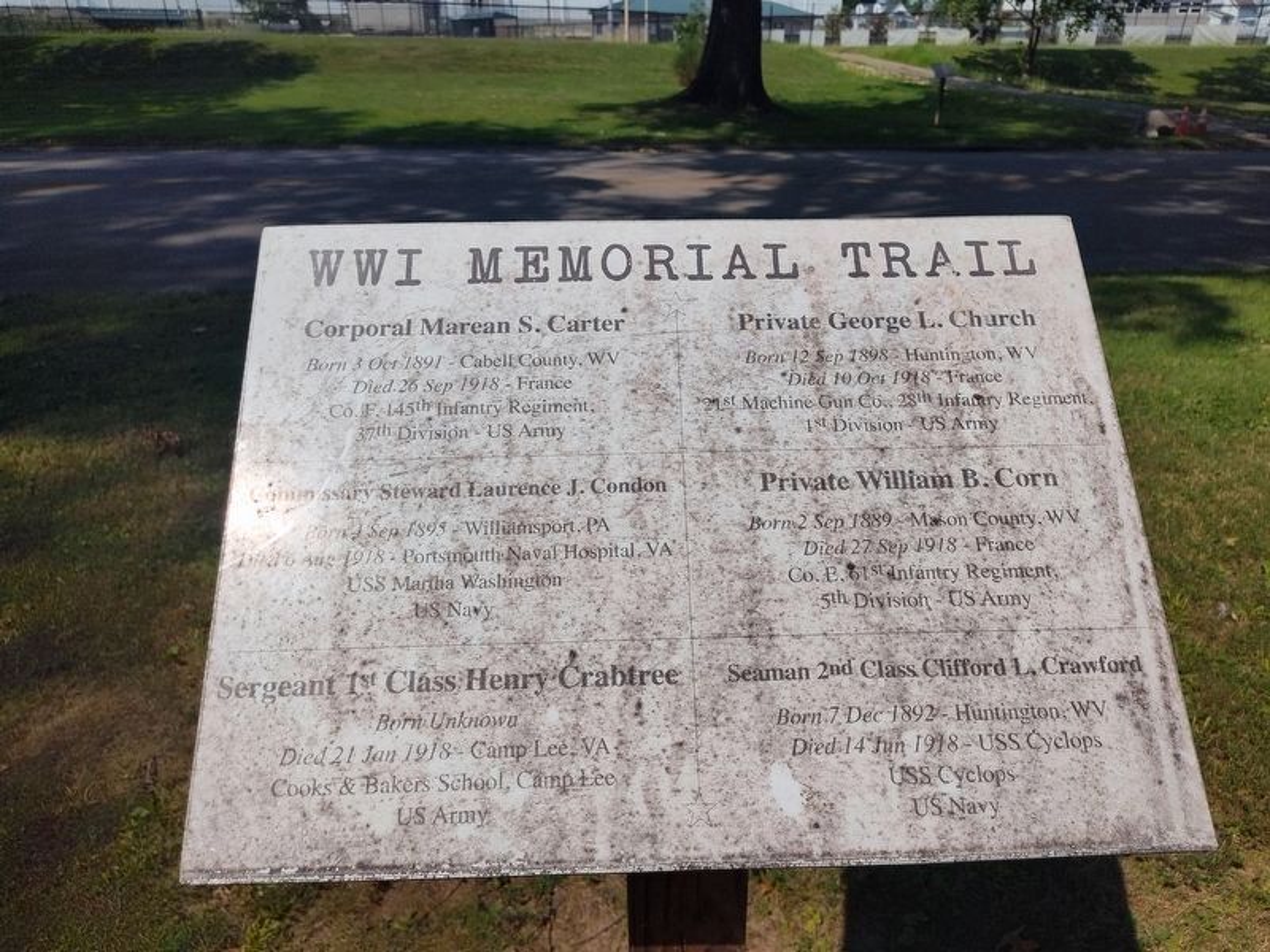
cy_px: 476
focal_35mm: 23
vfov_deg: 58.9
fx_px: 844
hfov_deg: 73.9
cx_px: 635
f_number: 1.8
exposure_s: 1/3883
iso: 100
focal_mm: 5.56
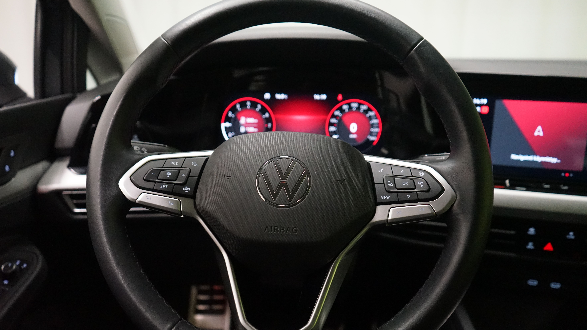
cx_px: 288
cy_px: 178
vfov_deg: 38.9
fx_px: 467
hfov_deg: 64.3
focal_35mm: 30
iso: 6400
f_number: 3.5
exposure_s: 1/100
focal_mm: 28
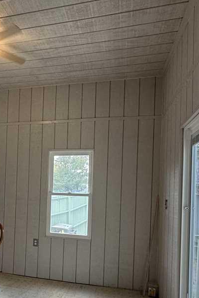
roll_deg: -1.8
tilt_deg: +1.3
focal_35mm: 31
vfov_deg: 59.4
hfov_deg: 40.6
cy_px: 188
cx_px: 40
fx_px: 257
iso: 100
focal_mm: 2.22
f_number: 2.2
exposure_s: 1/120
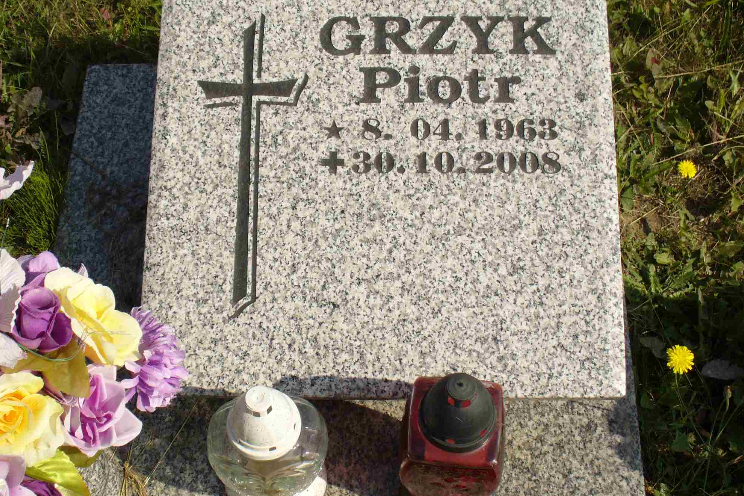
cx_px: 344
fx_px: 1033
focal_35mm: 50
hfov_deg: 39.6
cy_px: 236
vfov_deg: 27.0
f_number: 5.6
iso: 80
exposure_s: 1/500
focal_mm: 6.1
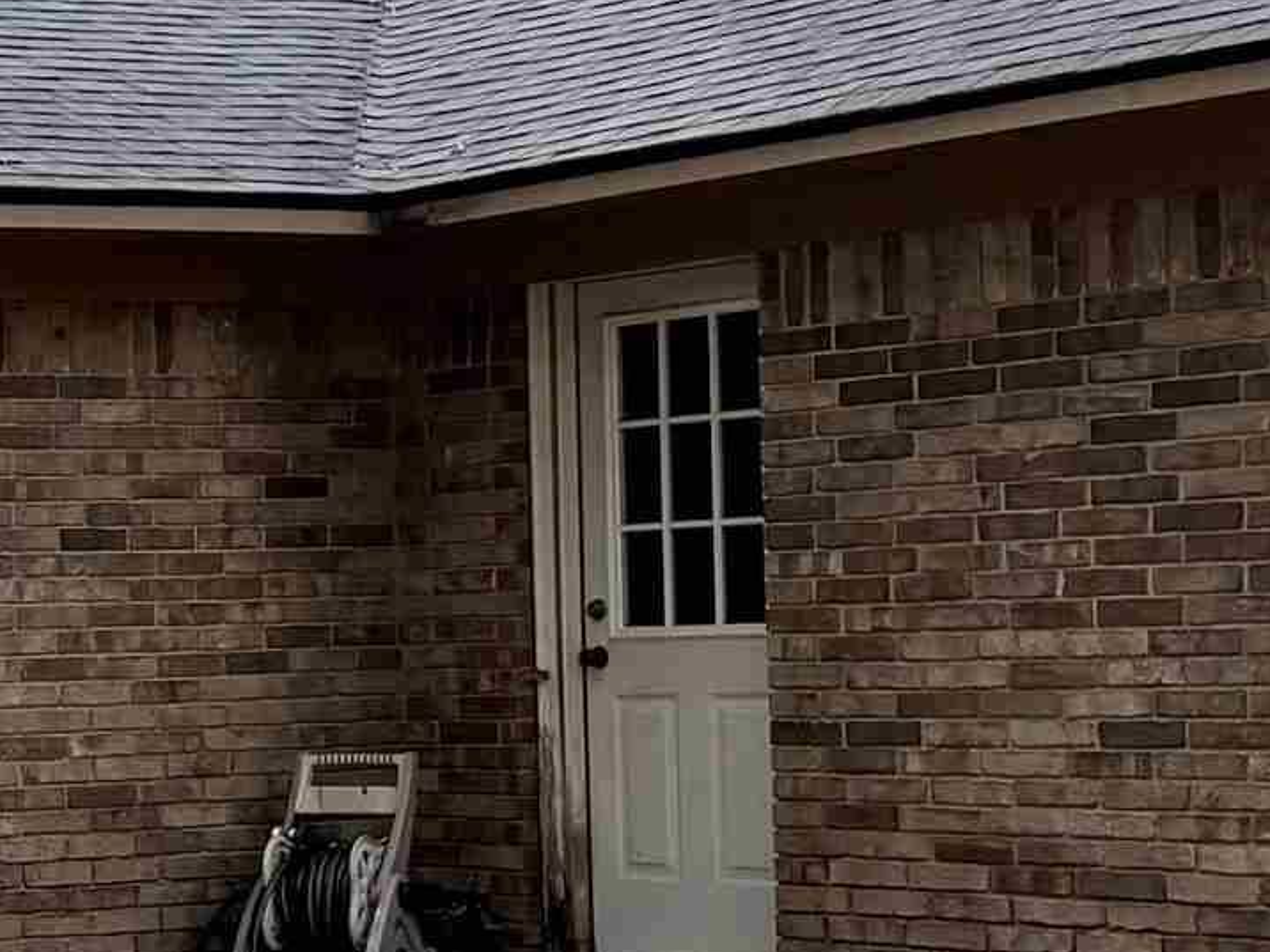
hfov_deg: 16.1
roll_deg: +2.0
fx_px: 3779
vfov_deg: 14.3
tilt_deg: -1.0
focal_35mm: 103
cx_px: -1023
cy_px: 709
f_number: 1.78
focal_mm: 6.76
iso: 200
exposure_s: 1/96
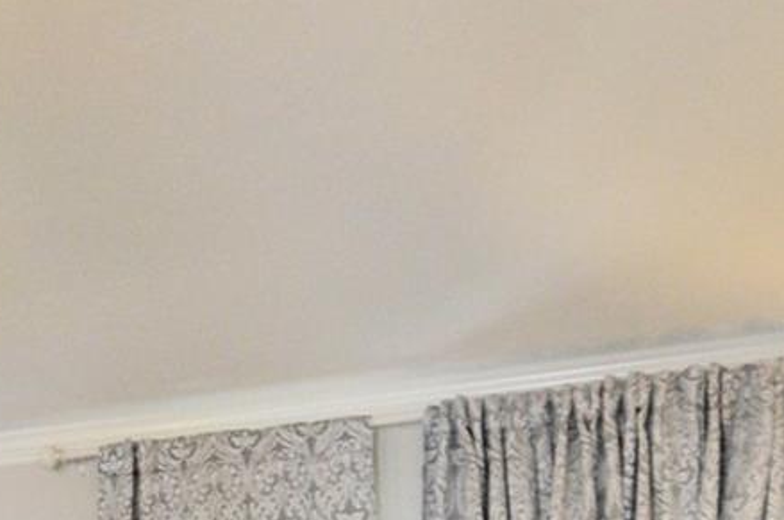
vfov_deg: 17.3
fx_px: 1522
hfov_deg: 25.1
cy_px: 802
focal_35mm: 70
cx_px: -227
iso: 1250
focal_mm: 10
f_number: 4
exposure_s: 1/60
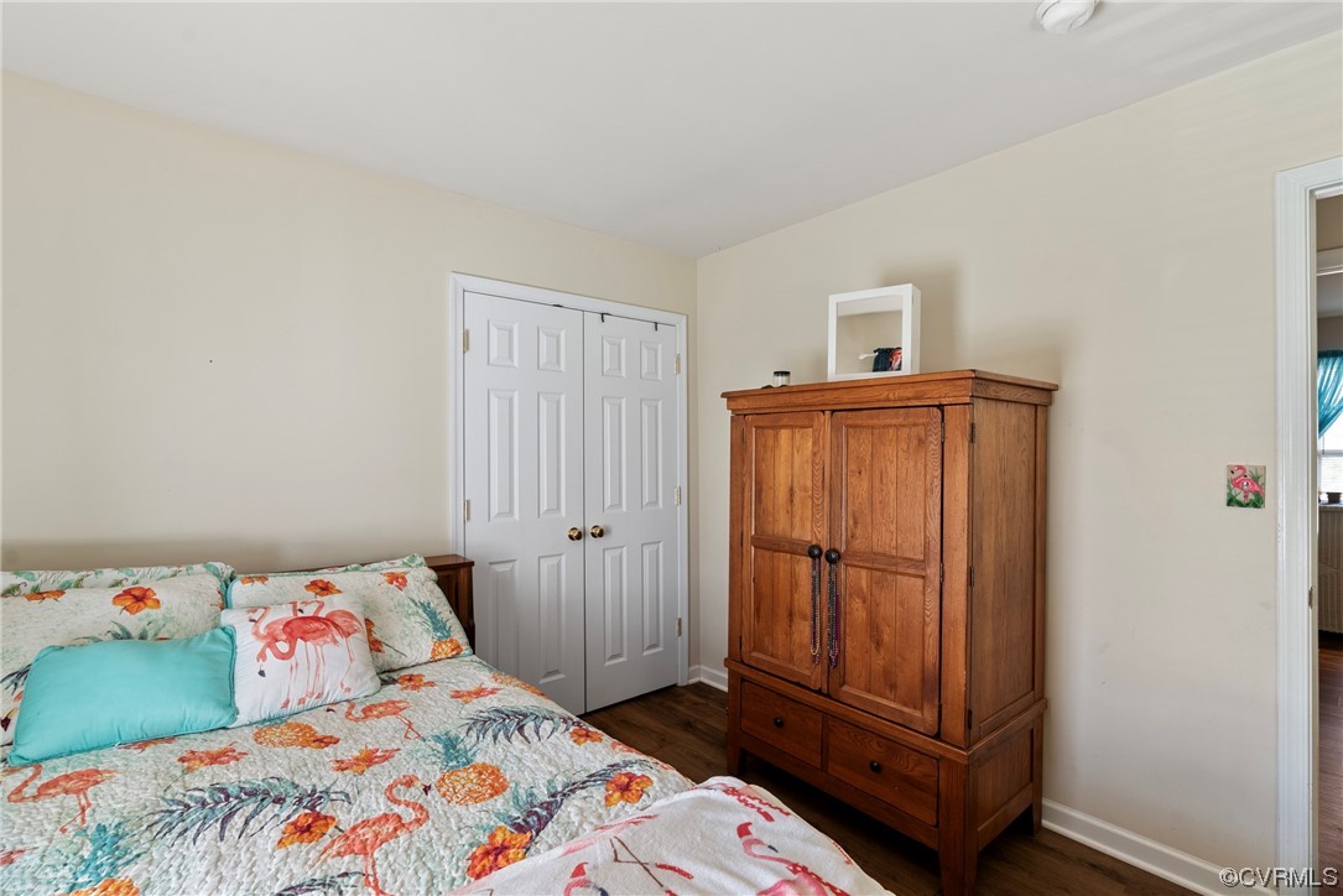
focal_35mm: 16
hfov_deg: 96.7
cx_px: 672
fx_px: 597
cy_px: 448
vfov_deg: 73.8
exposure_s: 1/2
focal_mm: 16
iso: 800
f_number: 8
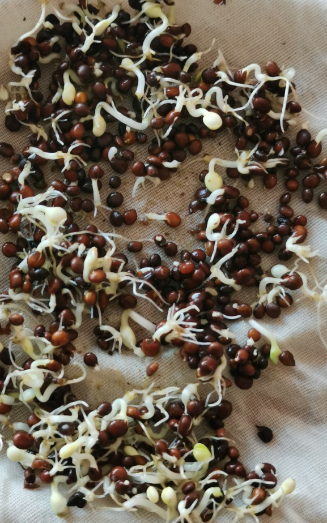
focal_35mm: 60
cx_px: 114
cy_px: 253
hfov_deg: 21.6
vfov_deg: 34.0
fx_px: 856
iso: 125
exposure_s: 1/100
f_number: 1.8
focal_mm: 5.58
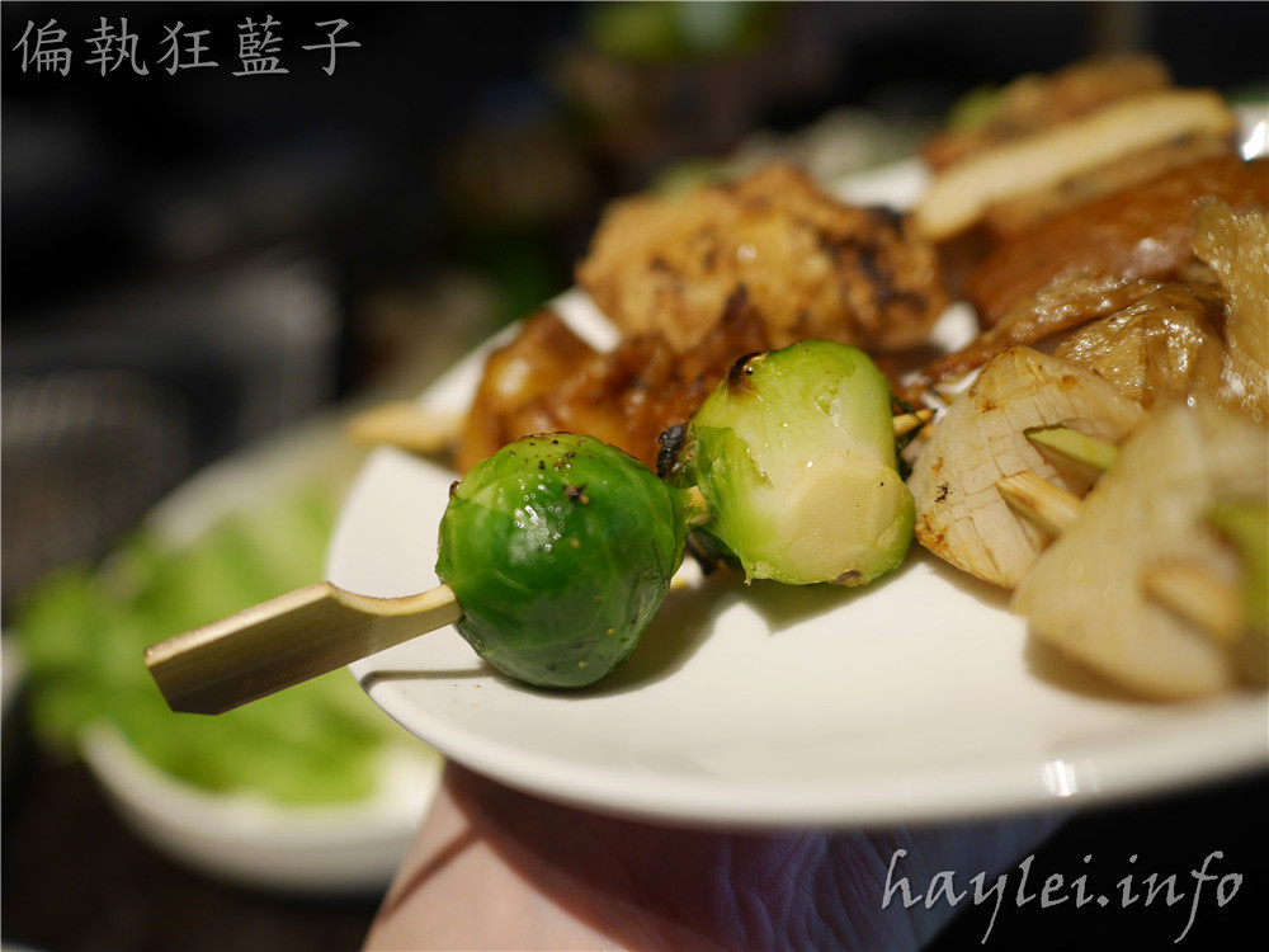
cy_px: 476
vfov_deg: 46.8
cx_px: 634
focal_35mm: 30
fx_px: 1100
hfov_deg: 60.0
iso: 200
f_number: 2
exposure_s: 1/100
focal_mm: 15
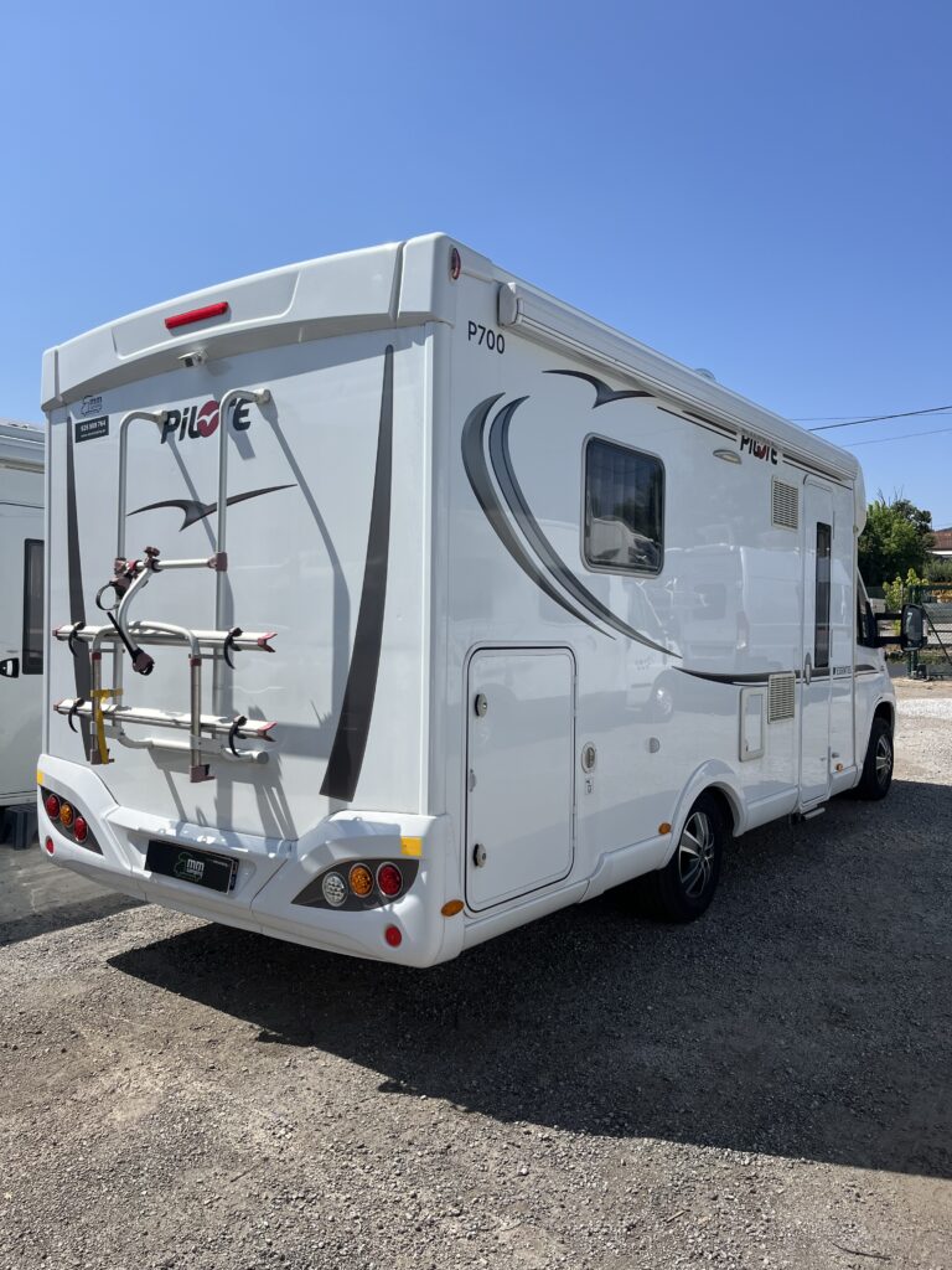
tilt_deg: -1.7
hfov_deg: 53.1
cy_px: 635
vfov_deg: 67.3
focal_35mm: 26
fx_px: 953
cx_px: 476
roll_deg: -0.2
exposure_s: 1/4310
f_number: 1.6
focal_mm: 5.1
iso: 50
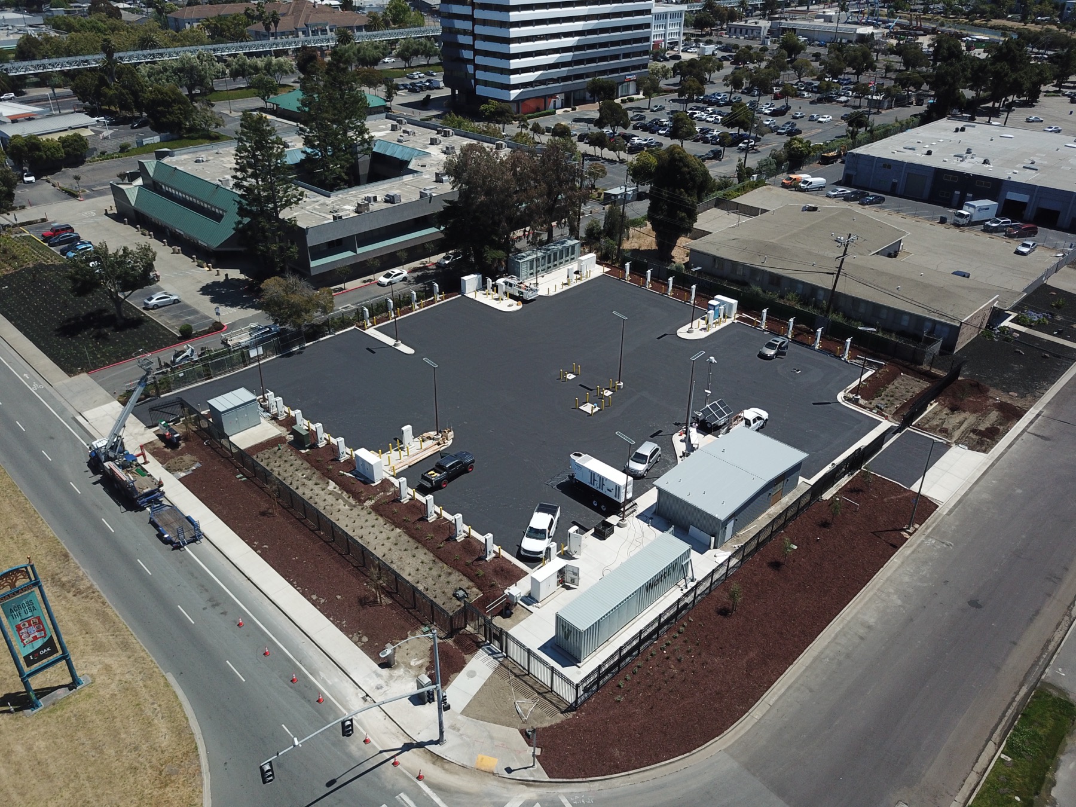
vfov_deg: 53.1
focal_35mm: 26
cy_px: 404
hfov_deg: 67.3
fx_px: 808
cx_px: 538
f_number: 2.2
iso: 100
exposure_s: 1/2016
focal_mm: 4.7
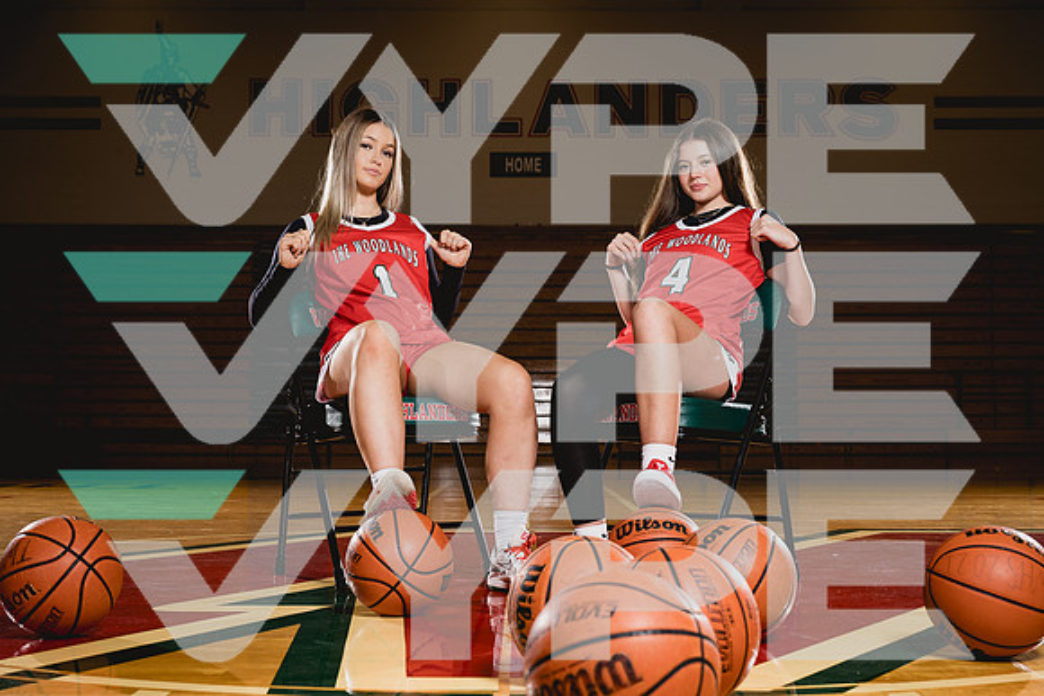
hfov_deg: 41.7
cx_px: 514
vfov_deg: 28.5
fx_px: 1369
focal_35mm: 47
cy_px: 340
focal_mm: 45
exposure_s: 1/250
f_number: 5.6
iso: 320
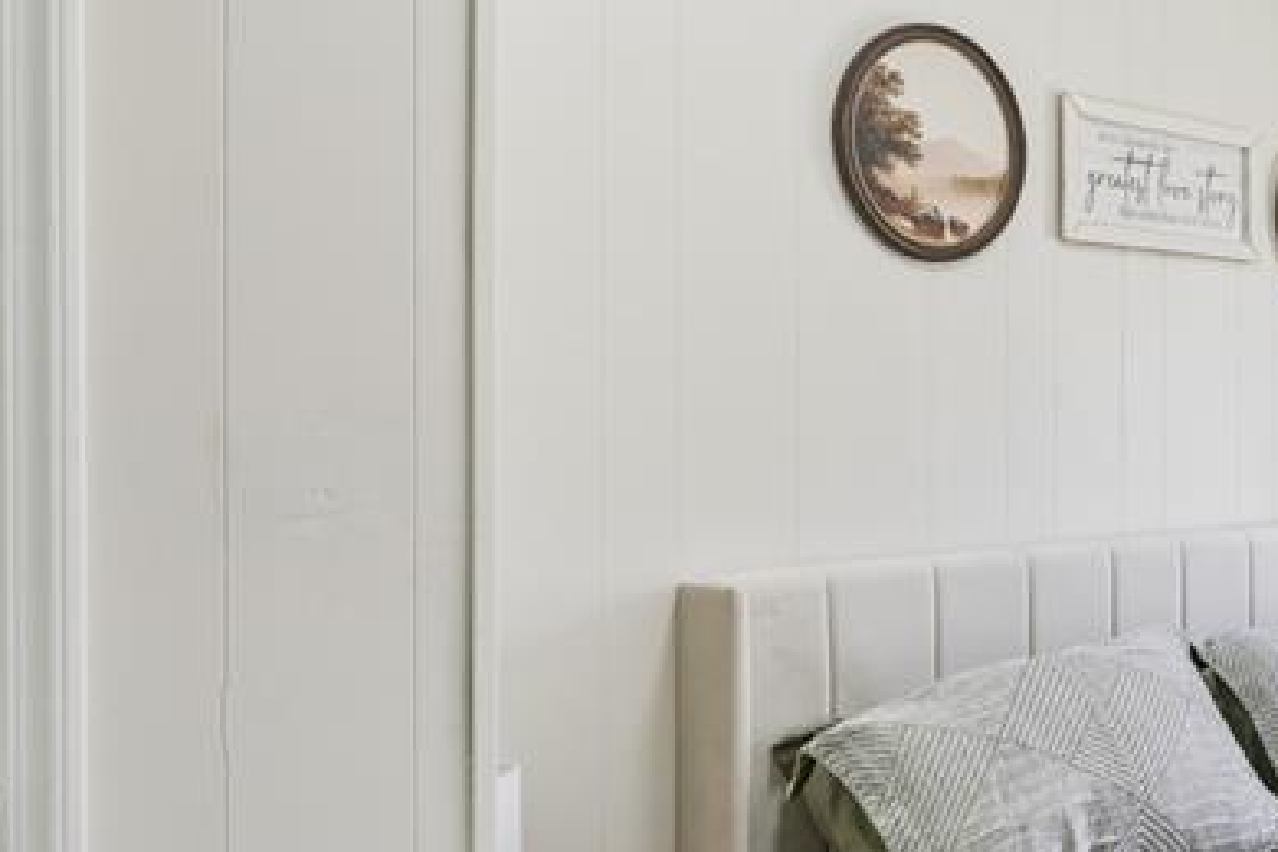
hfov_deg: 34.1
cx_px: 1638
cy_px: 478
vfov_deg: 31.9
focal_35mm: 42
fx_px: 1491
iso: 400
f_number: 13
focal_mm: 16
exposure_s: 1/10
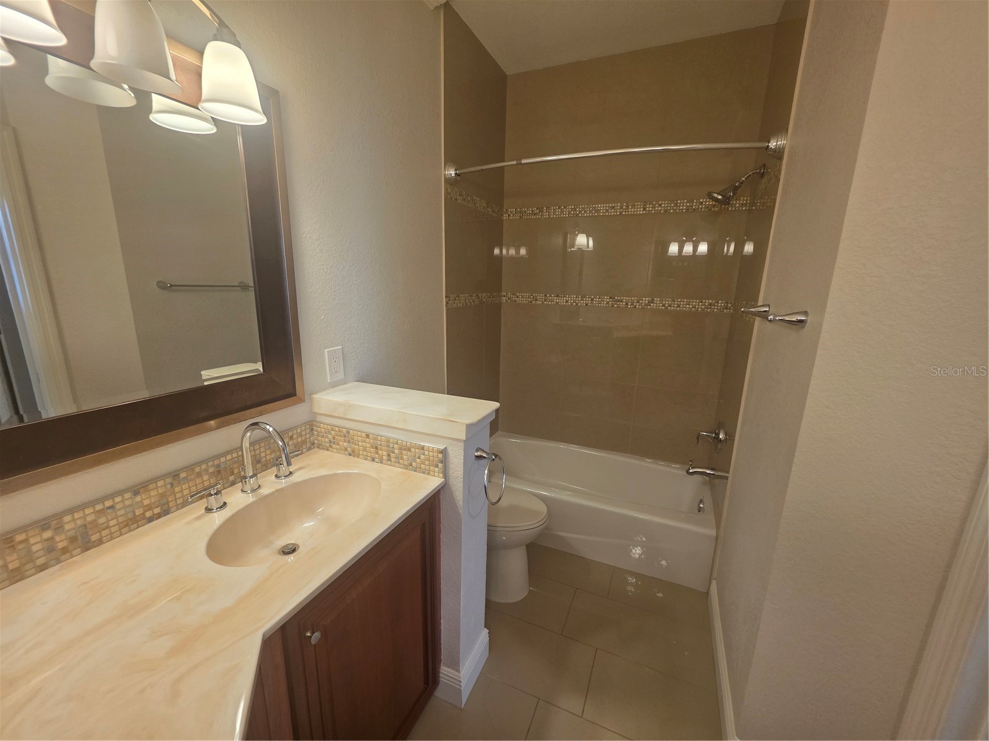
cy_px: 370
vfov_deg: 89.9
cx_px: 494
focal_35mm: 13
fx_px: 371
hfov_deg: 106.2
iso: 160
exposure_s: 1/120
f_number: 1.9
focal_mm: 2.2
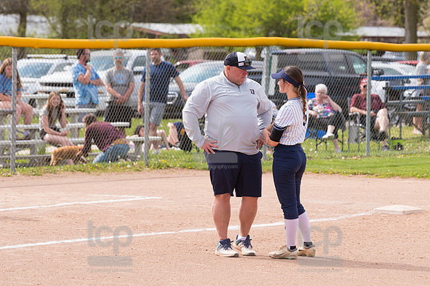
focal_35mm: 240
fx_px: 2865
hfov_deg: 8.6
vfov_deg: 5.7
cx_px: 215
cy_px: 143
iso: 400
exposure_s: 1/1600
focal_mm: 160
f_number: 5.6
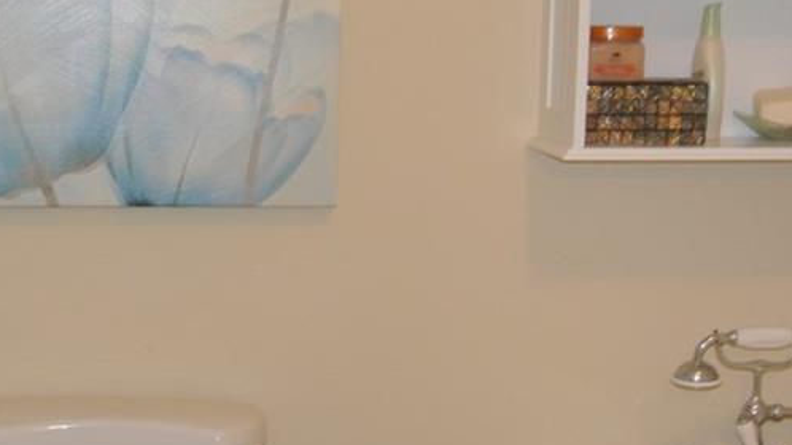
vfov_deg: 14.3
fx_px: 1764
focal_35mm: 84
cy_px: 375
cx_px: 59
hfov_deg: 24.5
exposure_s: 1/60
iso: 800
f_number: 4
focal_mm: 14.5
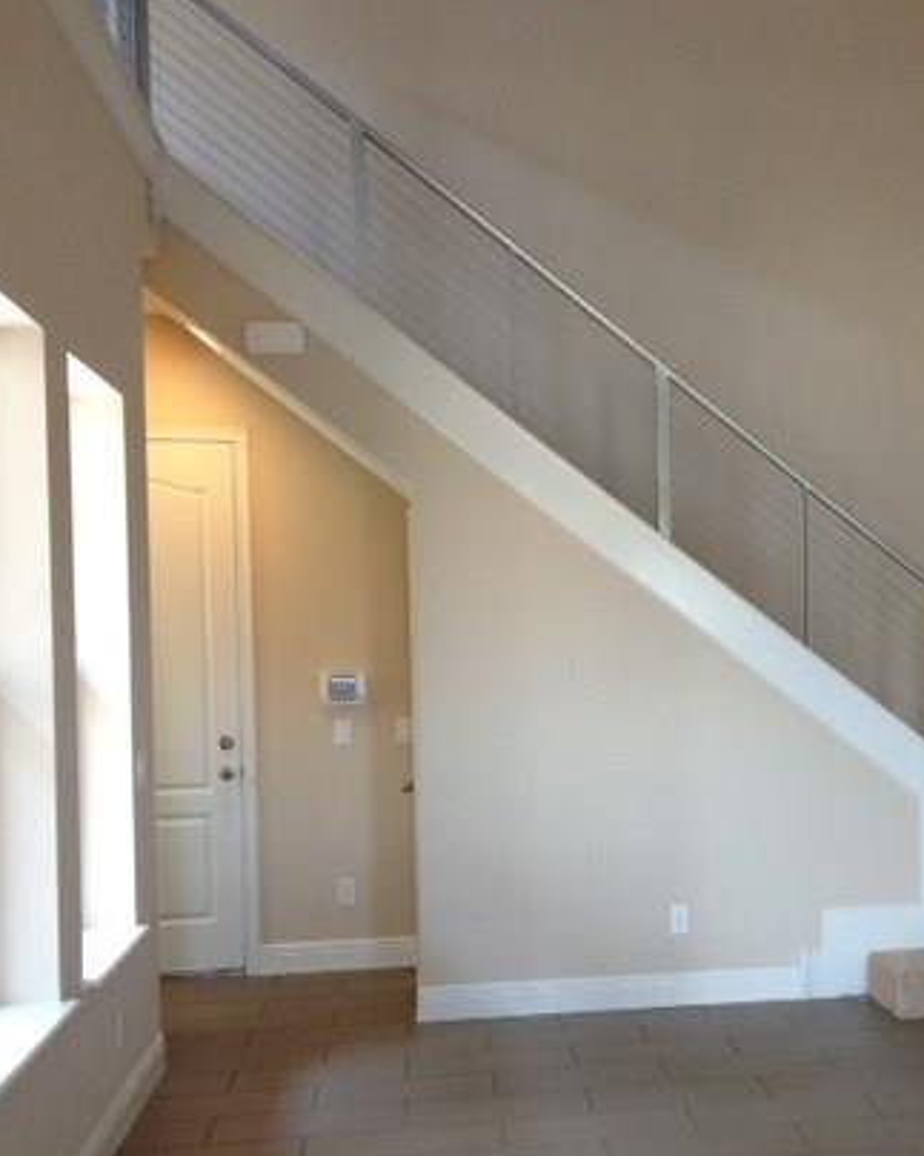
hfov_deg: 28.9
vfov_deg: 36.6
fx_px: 1744
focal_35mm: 51
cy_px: 681
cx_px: 767
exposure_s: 1/20
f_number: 2.4
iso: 64
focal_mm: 4.13
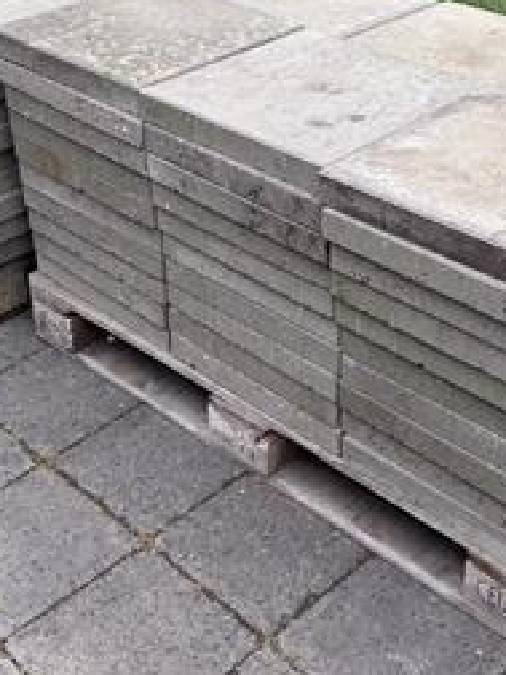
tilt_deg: -30.5
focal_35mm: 62
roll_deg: +0.5
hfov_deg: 23.6
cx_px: 268
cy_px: 220
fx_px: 1208
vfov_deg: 30.9
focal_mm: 5.96
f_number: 1.6
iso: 50
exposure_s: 1/591
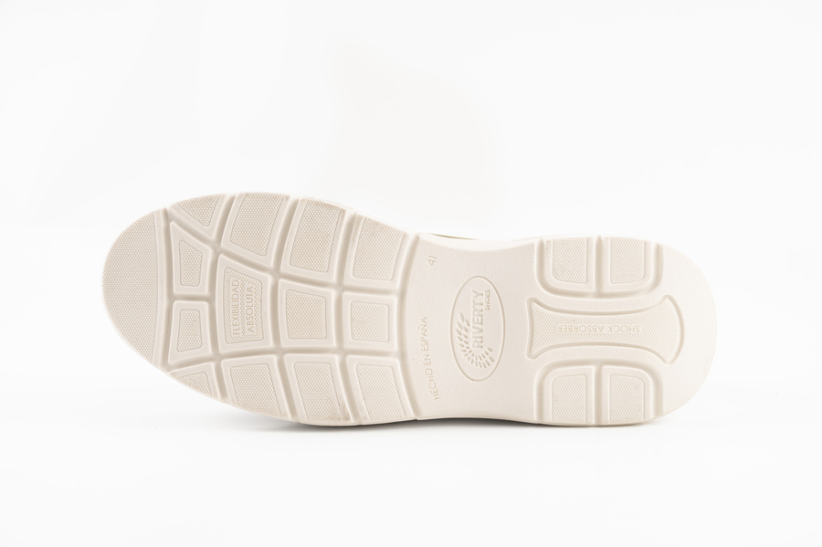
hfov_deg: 28.9
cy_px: 274
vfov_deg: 19.4
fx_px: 1597
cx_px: 411
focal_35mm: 70
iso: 100
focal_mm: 70
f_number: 8
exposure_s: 1/160
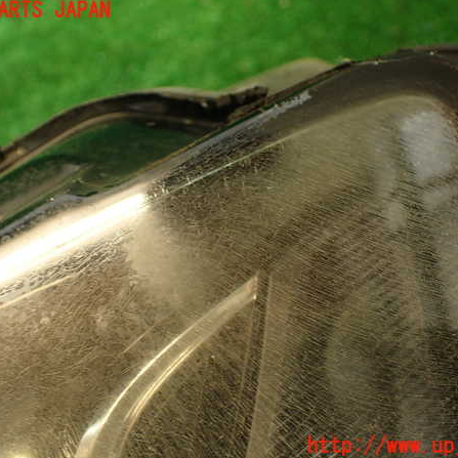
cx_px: 232
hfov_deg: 43.9
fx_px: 569
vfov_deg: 43.9
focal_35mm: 38
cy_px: 228
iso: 200
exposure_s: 1/30
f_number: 2.4
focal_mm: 5.79
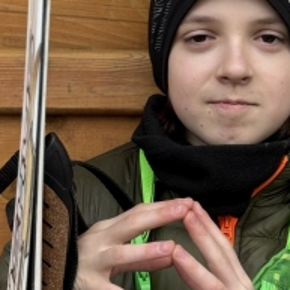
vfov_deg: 13.2
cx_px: 156
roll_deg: -0.5
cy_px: 203
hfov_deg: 13.2
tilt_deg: -13.7
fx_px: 1251
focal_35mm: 132
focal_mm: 6.86
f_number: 1.78
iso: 80
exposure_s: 1/121
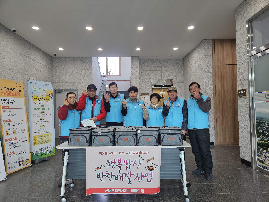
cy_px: 101
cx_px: 134
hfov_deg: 73.9
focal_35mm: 23
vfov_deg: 58.9
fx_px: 179
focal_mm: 5.4
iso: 160
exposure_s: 1/120
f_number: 1.8
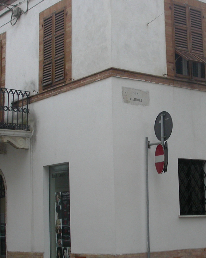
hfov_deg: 19.5
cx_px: 154
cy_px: 123
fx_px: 595
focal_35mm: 78
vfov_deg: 24.4
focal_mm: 8.9
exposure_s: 1/106
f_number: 3.9
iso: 100
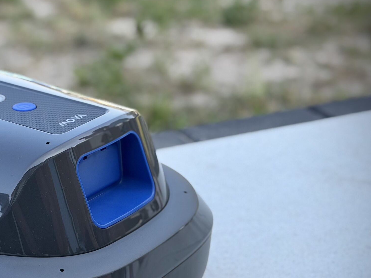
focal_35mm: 82
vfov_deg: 17.9
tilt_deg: -27.7
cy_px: 210
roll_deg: +1.1
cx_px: 97
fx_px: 879
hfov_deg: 23.6
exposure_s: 1/611
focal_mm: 6.76
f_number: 1.78
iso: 64
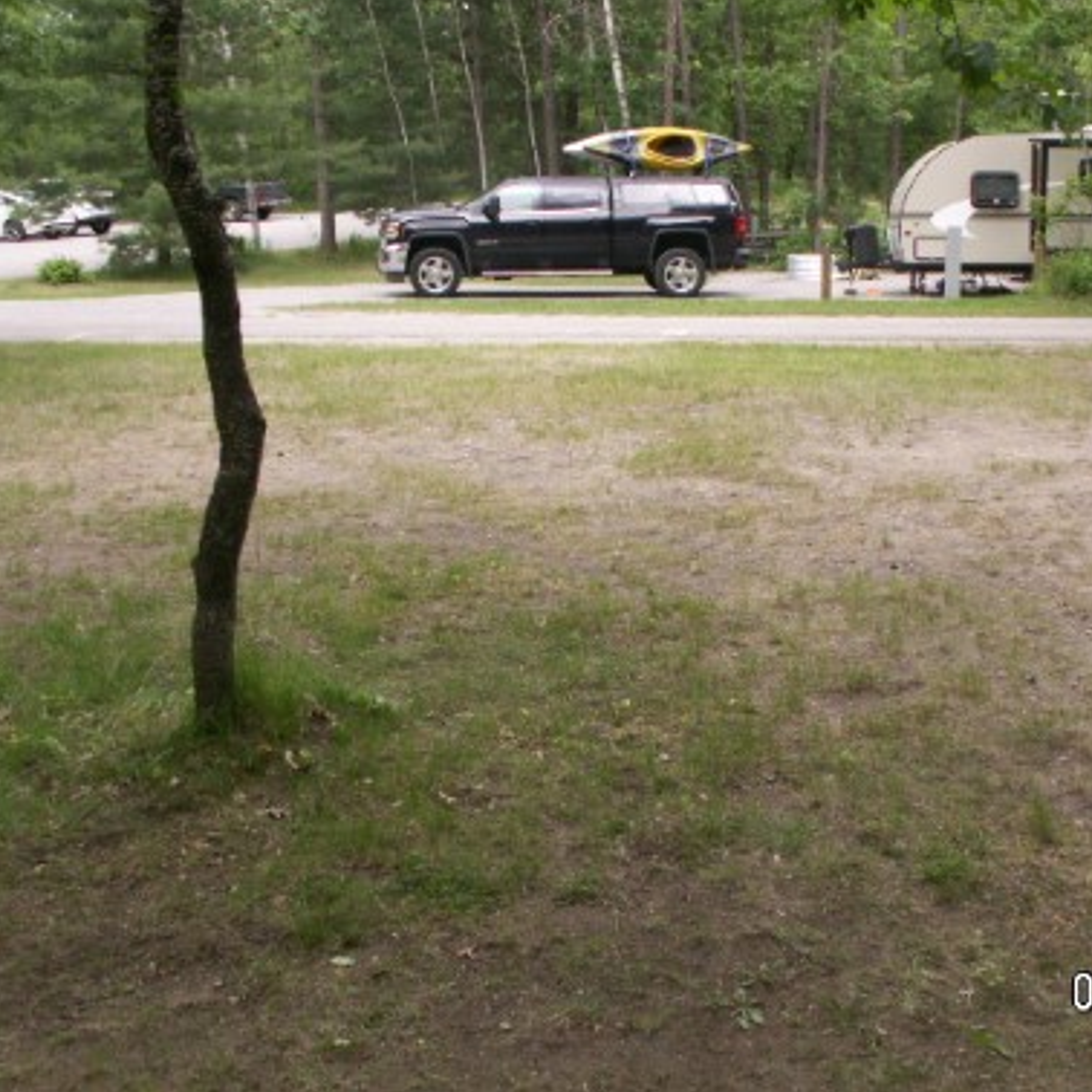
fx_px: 1499
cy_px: 545
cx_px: 729
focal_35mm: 42
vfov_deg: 40.0
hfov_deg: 39.5
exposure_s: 1/100
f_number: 4.5
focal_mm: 5.86
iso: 50
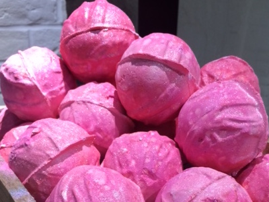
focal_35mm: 29
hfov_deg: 61.7
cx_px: 134
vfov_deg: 48.2
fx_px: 225
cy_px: 101
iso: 40
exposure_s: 1/33
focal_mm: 4.15
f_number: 2.2
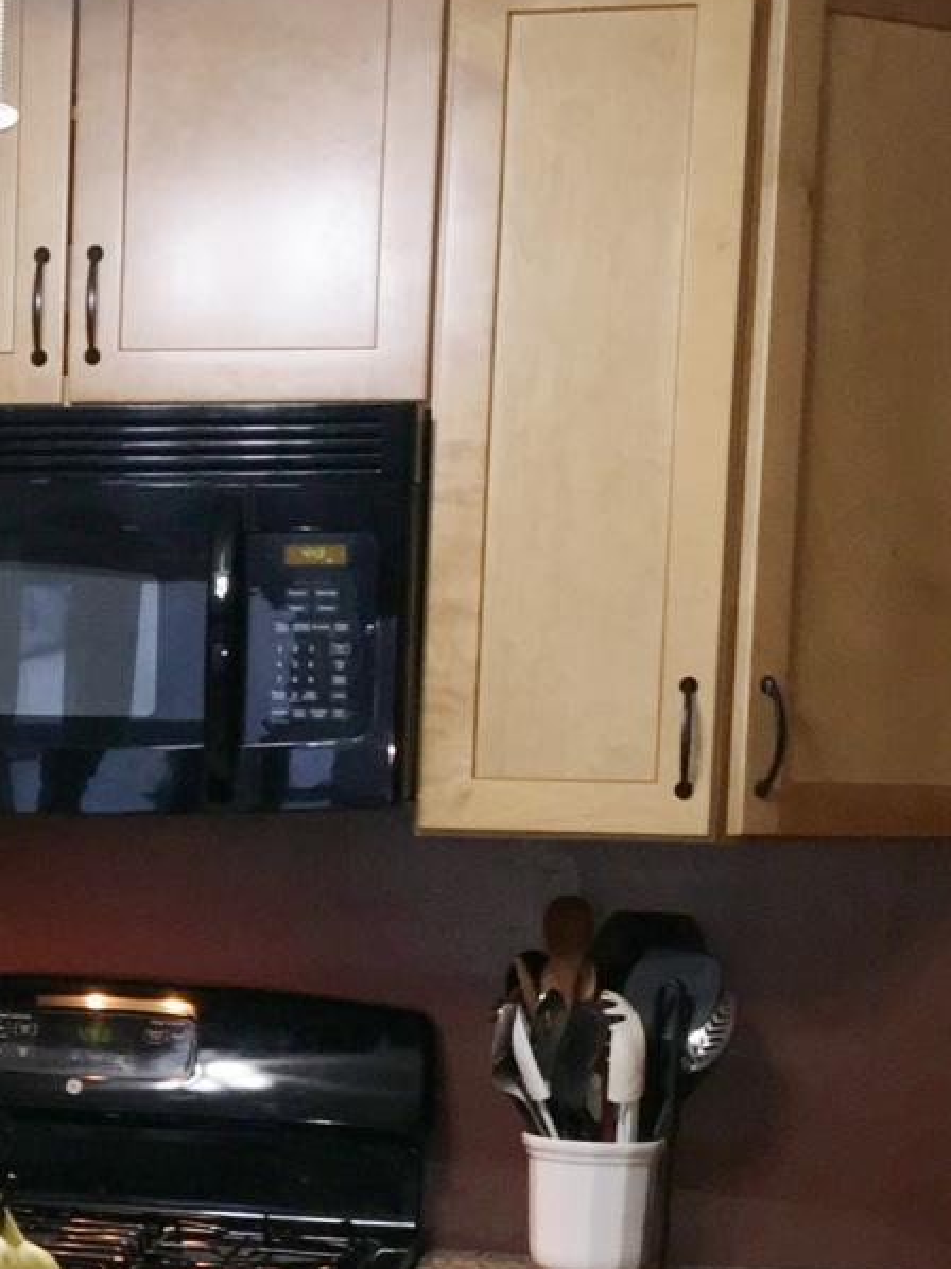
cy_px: 1108
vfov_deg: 19.9
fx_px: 3556
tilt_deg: -5.9
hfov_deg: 14.6
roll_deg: -1.4
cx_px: -293
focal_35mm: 97
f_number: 2.2
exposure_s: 1/30
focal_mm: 4.15
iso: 32
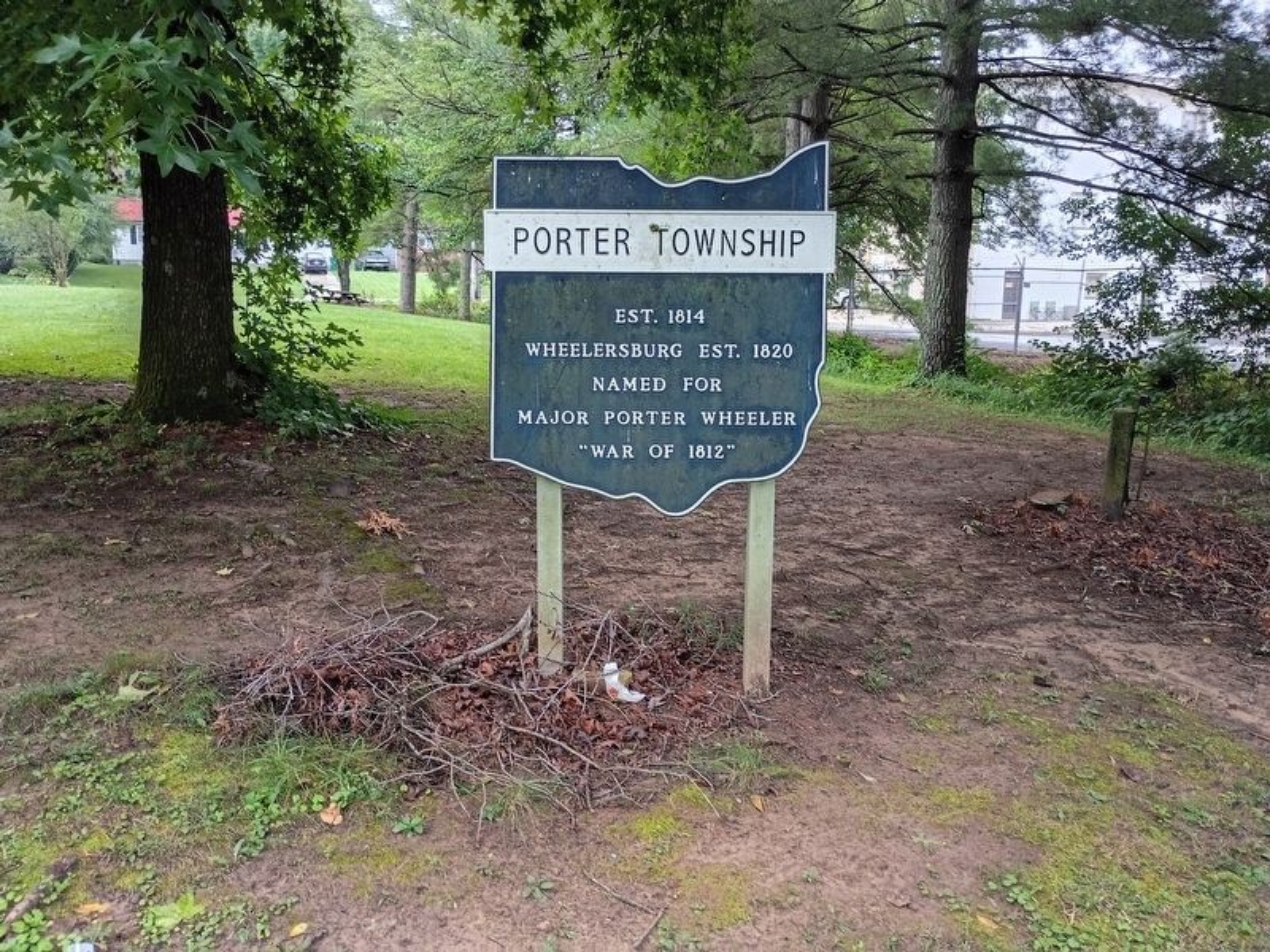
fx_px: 1064
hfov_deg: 61.7
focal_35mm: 29
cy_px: 476
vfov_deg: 48.2
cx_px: 635
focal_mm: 4.27
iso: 213
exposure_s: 1/60
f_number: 1.8
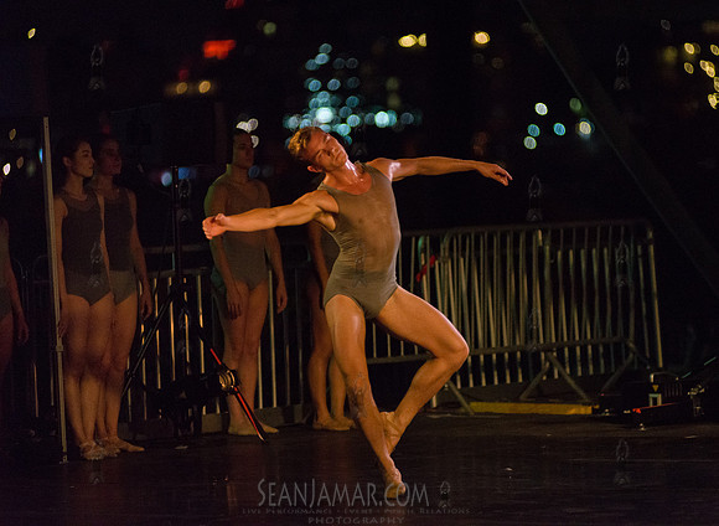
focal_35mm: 213
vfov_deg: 6.9
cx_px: 394
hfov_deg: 9.4
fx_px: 4378
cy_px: 263
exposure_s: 1/640
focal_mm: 200
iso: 4000
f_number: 2.8
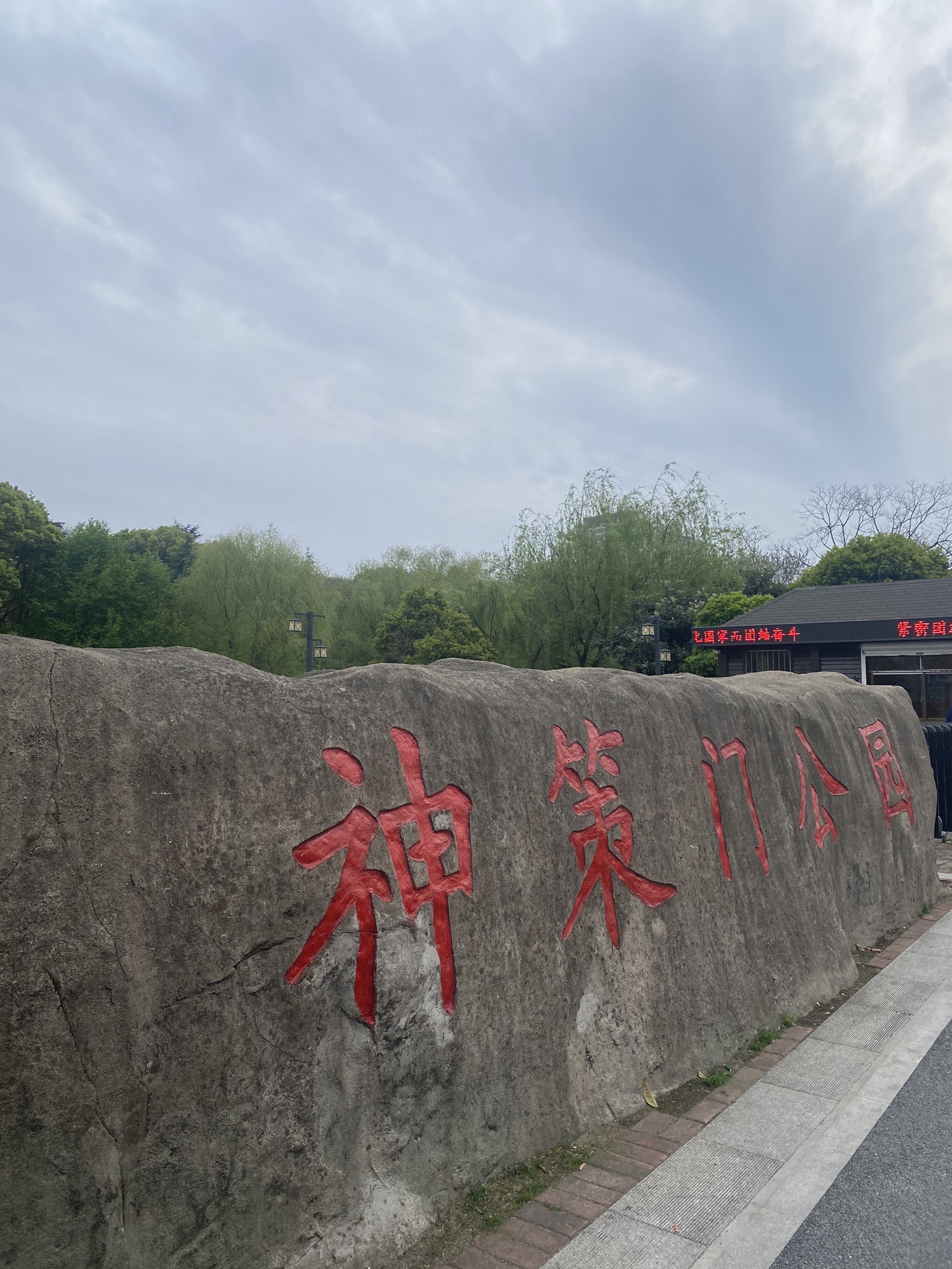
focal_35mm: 26
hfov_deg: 53.1
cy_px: 634
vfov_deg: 67.3
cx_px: 476
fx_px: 953
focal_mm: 4.25
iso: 32
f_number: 1.8
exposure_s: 1/747
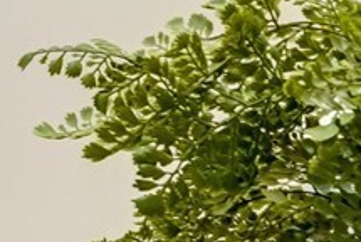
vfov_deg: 10.6
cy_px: -99
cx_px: -557
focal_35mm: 126
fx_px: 1265
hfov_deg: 12.2
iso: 400
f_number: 9
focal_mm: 16
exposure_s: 1/125
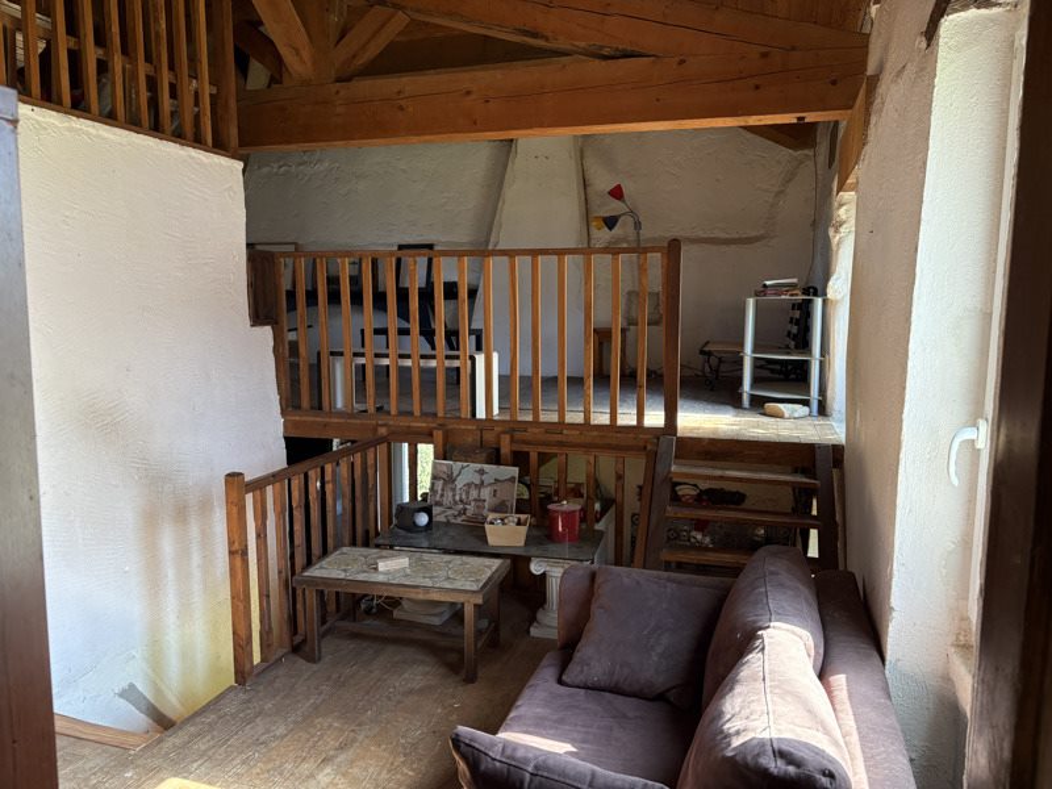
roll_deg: +0.5
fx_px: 790
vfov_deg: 53.1
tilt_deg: -6.8
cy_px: 394
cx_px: 526
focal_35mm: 26
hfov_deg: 67.3
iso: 125
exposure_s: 1/86
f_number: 1.6
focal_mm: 5.96
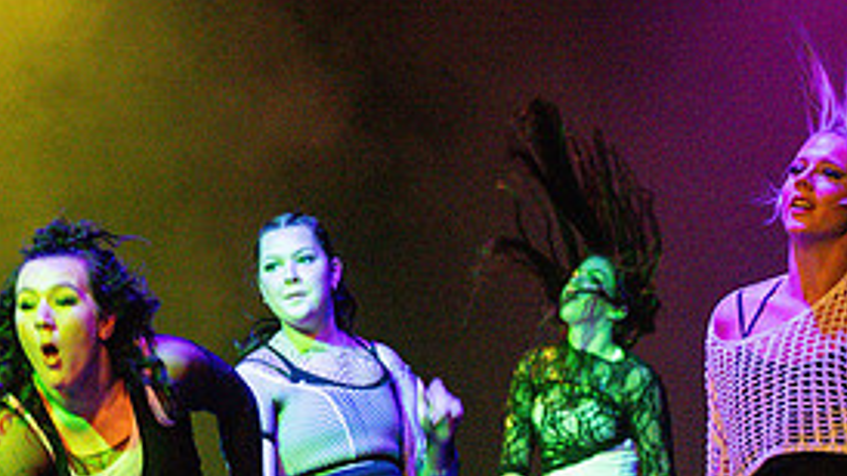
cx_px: 766
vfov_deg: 6.3
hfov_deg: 11.2
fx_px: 4289
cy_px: 513
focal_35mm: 191
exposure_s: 1/250
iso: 1250
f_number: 4
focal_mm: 74
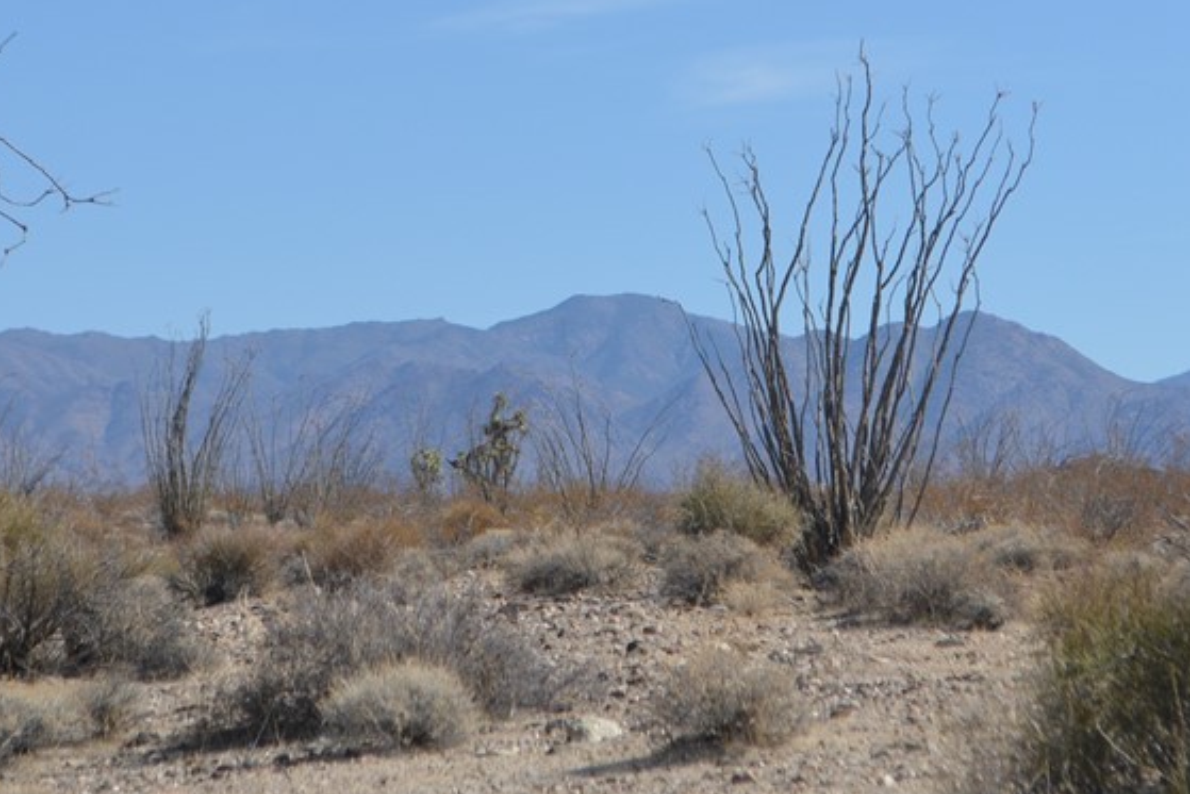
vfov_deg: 8.6
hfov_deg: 12.8
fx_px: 5289
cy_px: 209
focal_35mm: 160
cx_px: 651
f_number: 7.1
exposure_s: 1/2000
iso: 400
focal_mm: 55
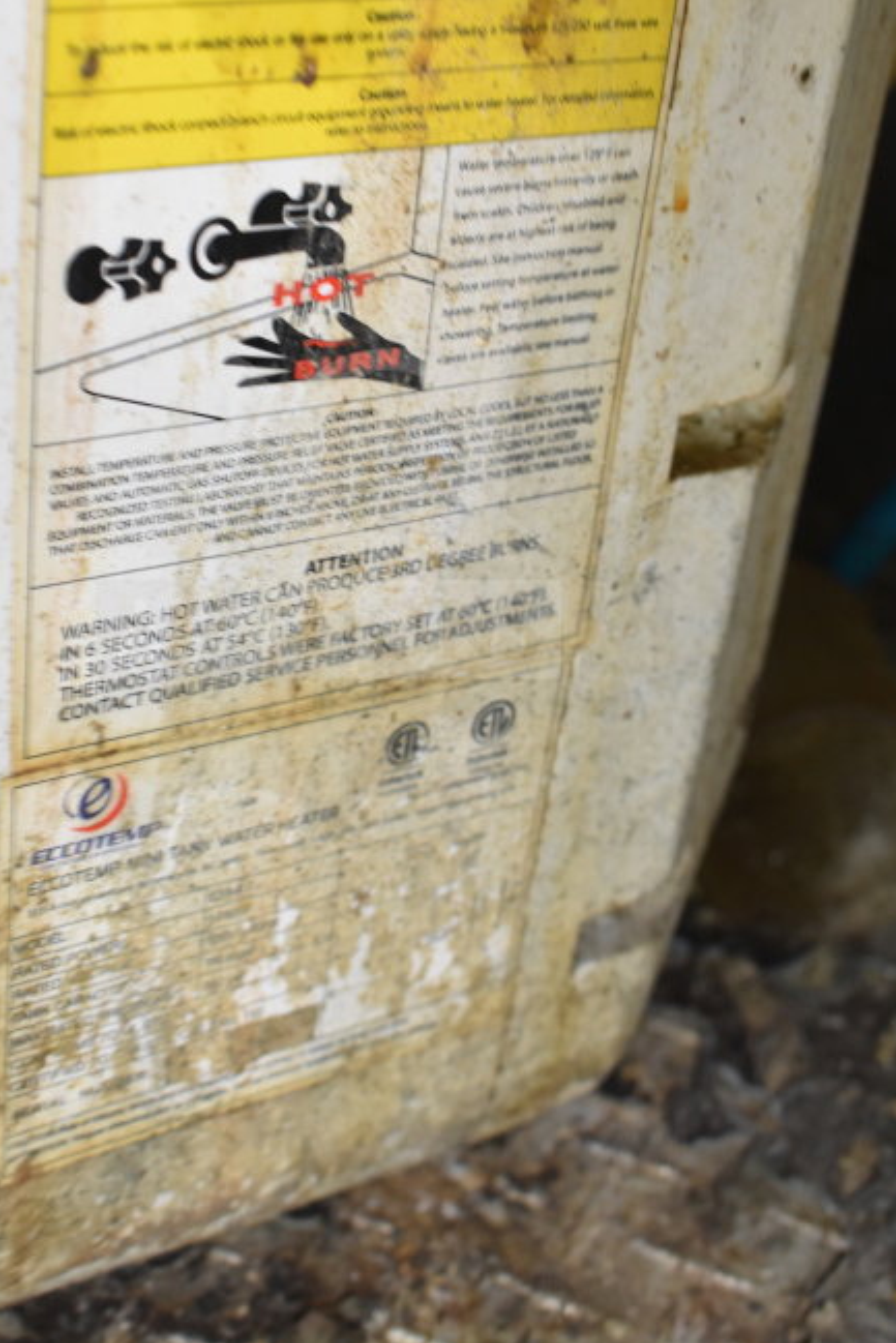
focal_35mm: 55
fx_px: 2052
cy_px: 514
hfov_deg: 24.6
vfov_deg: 36.1
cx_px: 327
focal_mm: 26
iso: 800
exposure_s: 1/40
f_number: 4
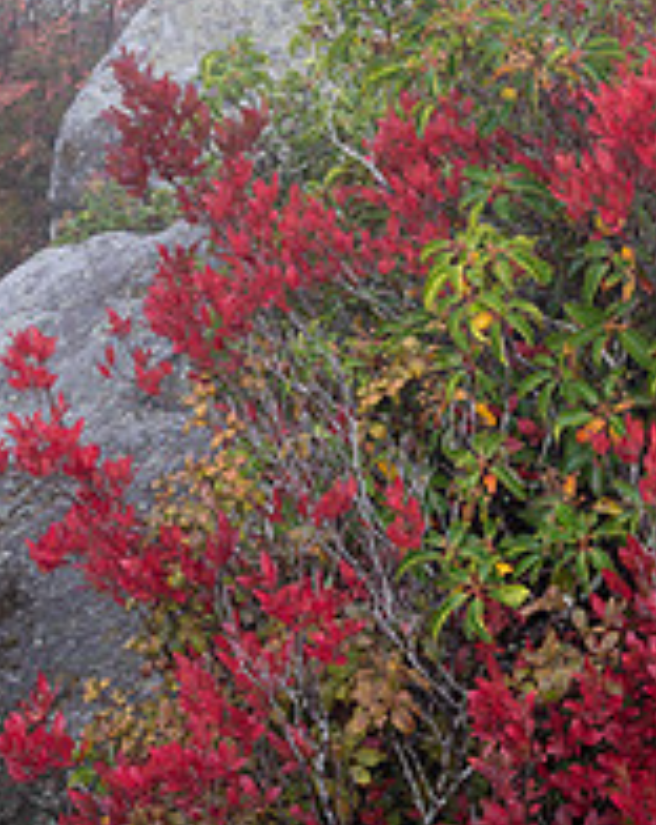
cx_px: 353
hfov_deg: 16.1
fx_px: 2313
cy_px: -25
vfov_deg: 19.5
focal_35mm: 95
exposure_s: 1/25
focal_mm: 44
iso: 125
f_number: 11
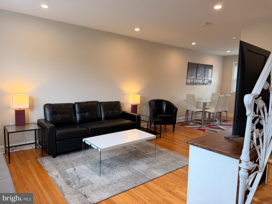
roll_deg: -1.4
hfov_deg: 71.6
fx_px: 189
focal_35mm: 24
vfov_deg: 56.8
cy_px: 102
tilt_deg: -6.7
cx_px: 136
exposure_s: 1/120
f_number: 1.78
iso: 80
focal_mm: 6.76
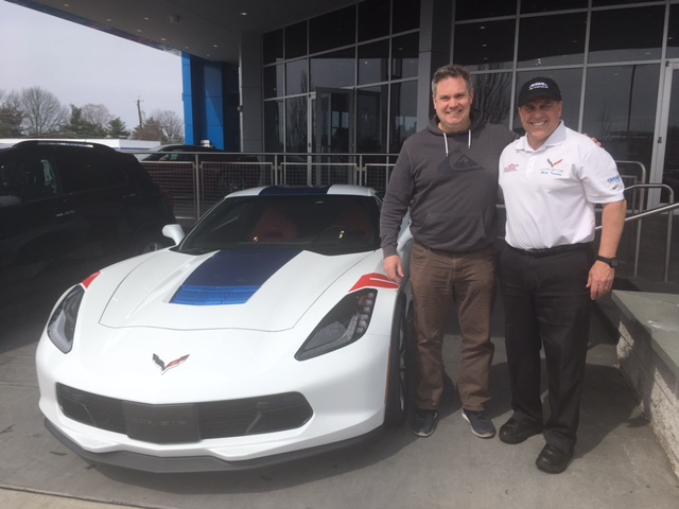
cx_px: 340
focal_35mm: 29
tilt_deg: -9.7
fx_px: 569
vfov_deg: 48.2
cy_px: 254
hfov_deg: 61.7
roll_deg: -0.2
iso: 25
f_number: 2.2
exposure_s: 1/1972
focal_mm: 4.15
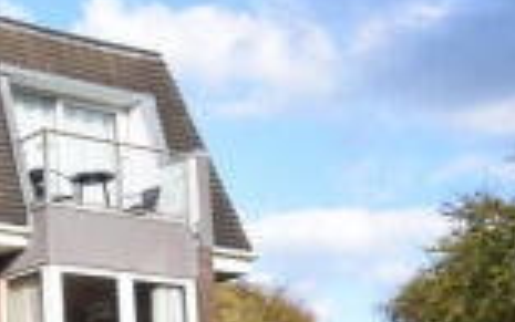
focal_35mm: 94
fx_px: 1320
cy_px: 400
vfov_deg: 13.5
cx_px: -116
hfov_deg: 20.5
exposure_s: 1/250
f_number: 8
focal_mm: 20
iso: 220
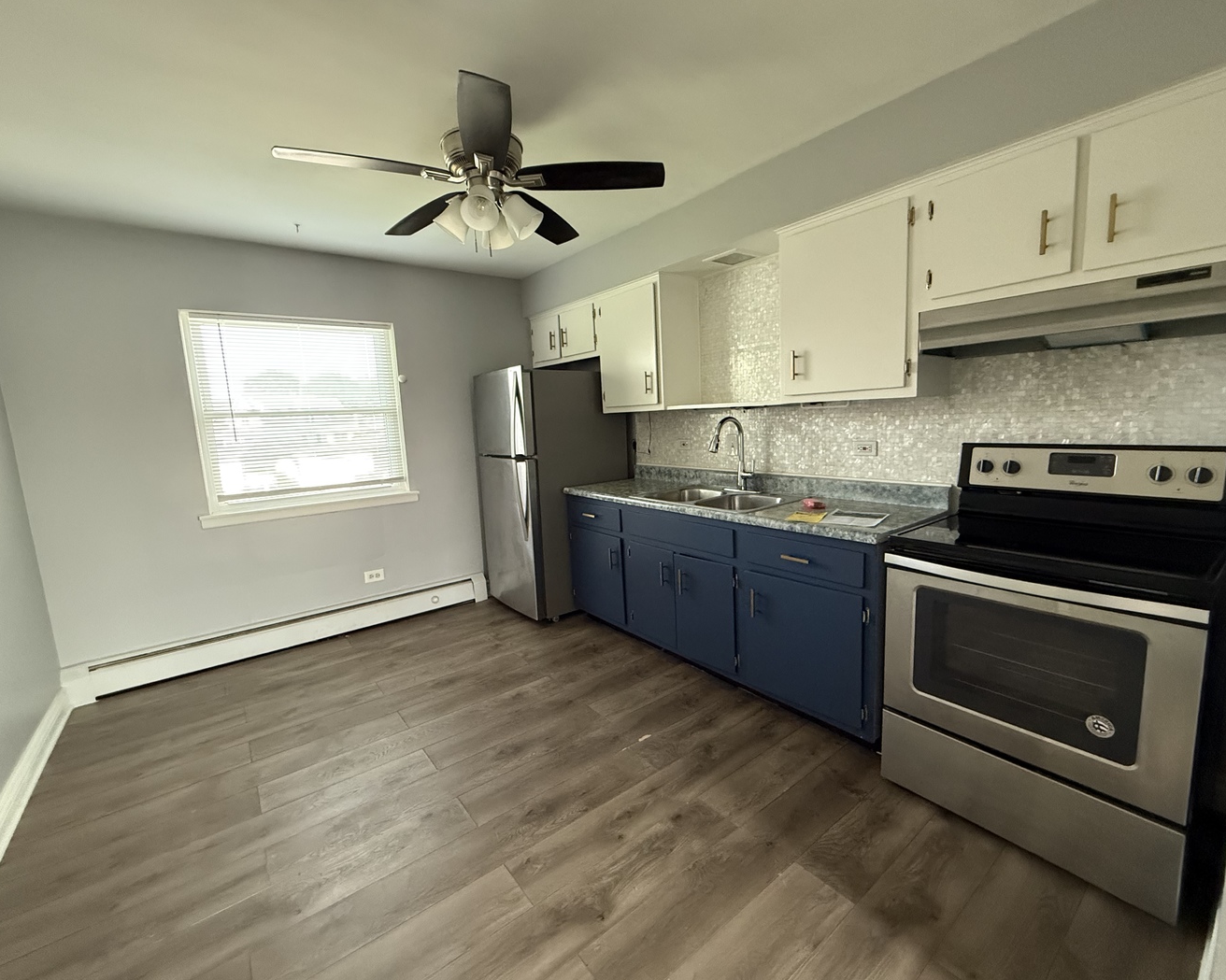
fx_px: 544
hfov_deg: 96.8
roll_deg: +2.3
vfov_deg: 84.0
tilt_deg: -8.3
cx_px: 632
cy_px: 492
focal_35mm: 15
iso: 640
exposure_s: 1/60
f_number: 2.2
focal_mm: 2.22
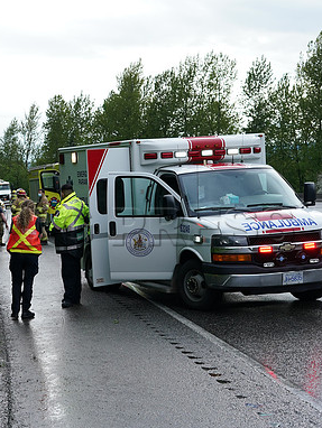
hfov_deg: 19.8
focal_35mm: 73
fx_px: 904
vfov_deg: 26.7
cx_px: 31
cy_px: 216
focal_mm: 50
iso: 500
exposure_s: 1/500
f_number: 5.6
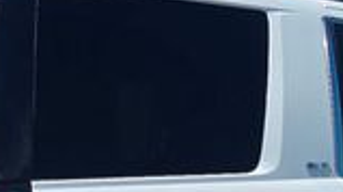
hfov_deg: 21.2
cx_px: 179
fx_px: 918
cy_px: 280
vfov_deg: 11.5
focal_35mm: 101
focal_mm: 6.3
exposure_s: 1/1047
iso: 12
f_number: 1.7
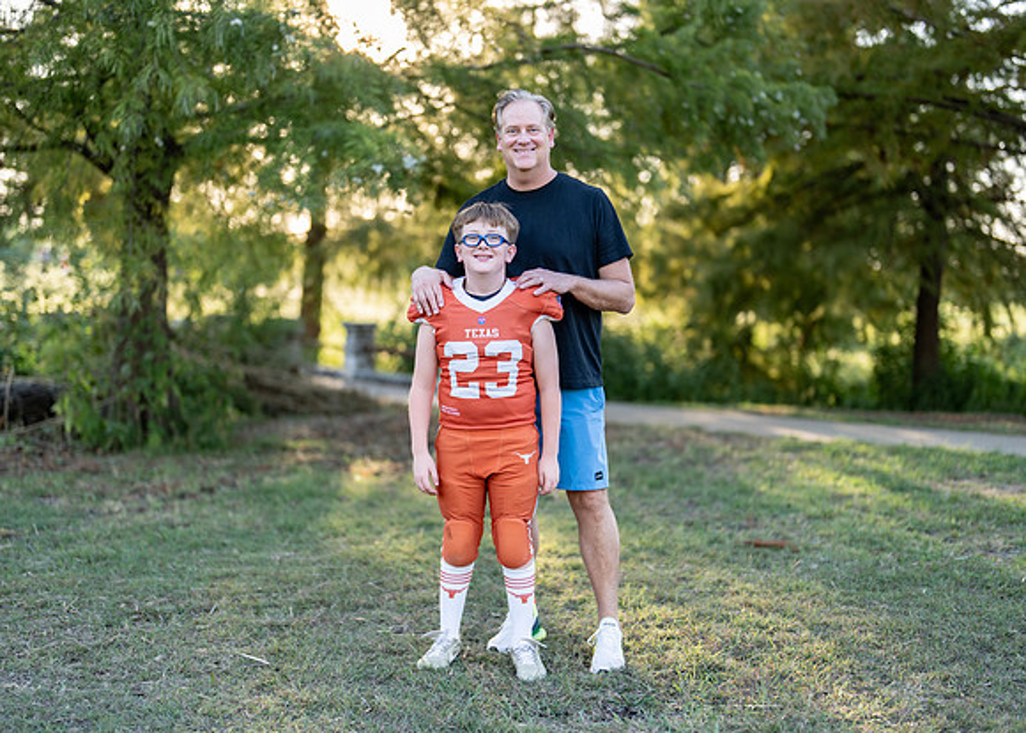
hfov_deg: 37.2
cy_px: 366
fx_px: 1526
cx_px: 513
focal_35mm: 52
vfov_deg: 27.0
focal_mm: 50
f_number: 1.2
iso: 100
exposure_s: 1/640
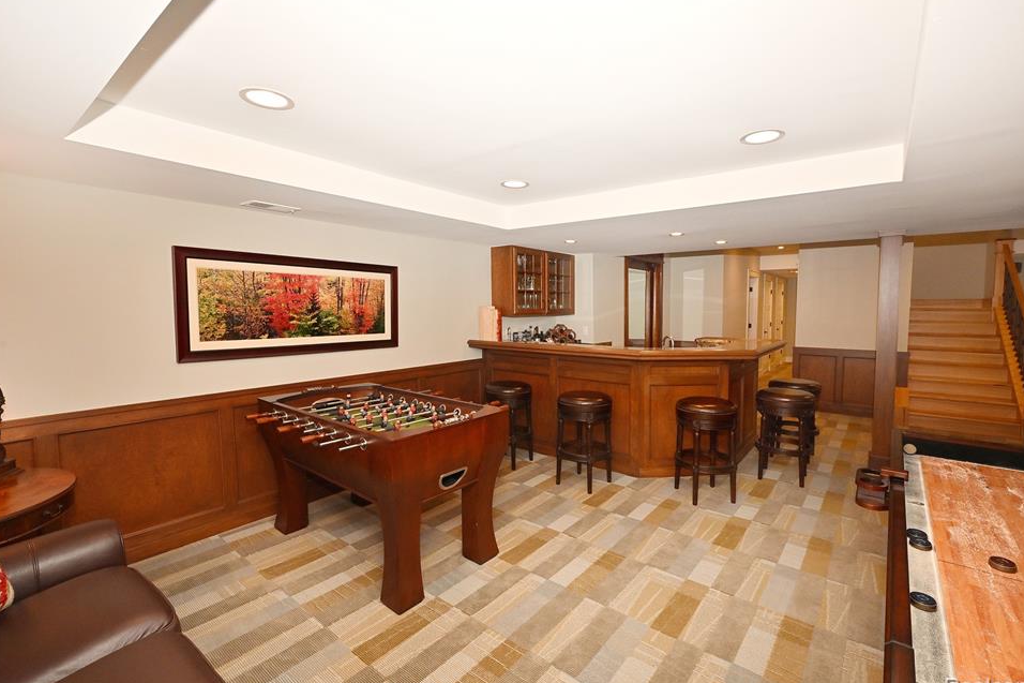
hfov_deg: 100.4
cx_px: 505
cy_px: 338
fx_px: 427
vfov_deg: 77.3
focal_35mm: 15
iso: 800
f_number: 11
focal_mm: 14
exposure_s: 1/60
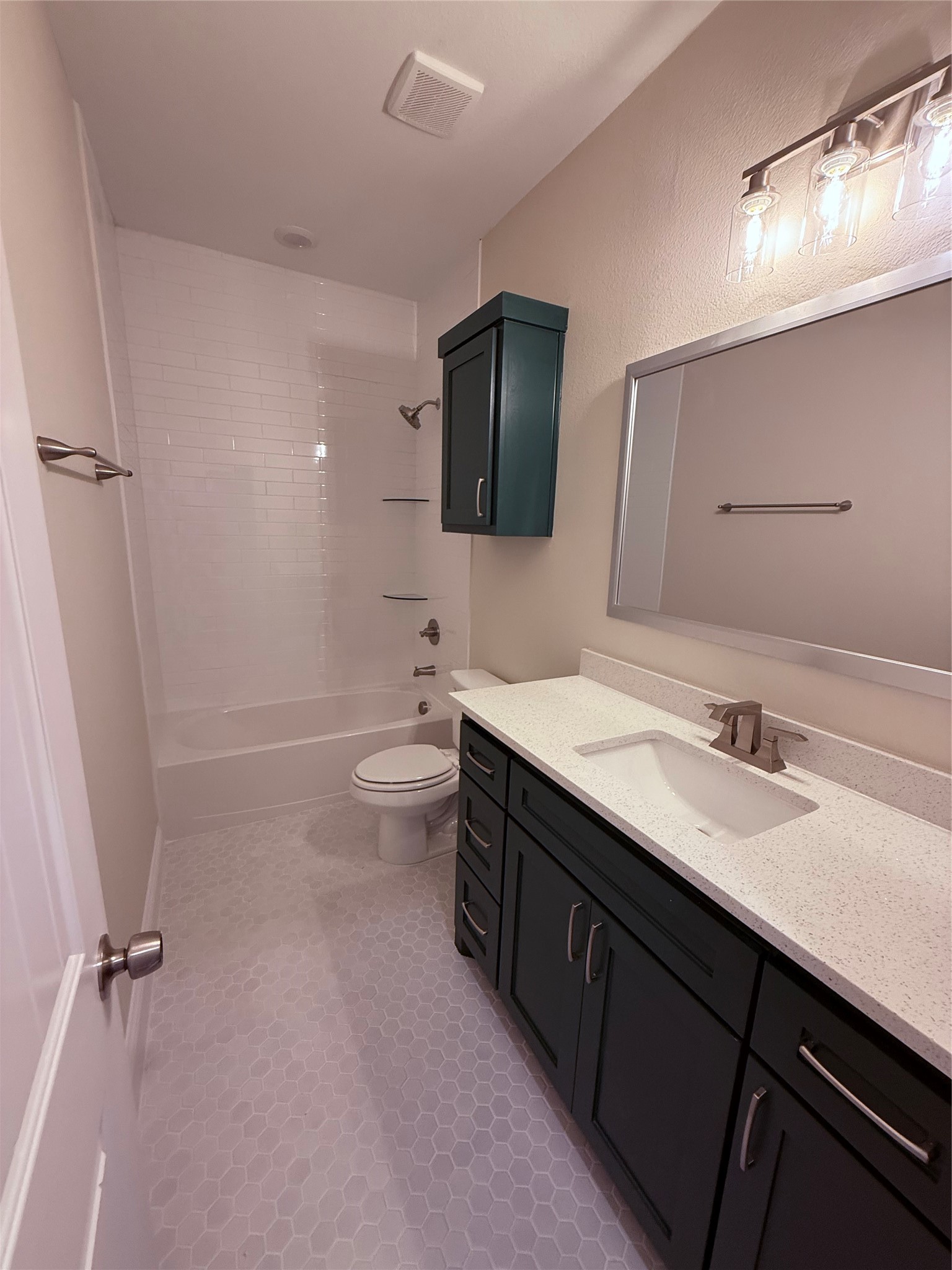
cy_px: 635
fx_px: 513
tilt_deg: -12.0
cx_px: 476
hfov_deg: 85.7
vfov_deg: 102.1
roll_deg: -1.6
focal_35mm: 14
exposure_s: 1/60
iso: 200
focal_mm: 2.22
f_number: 2.2
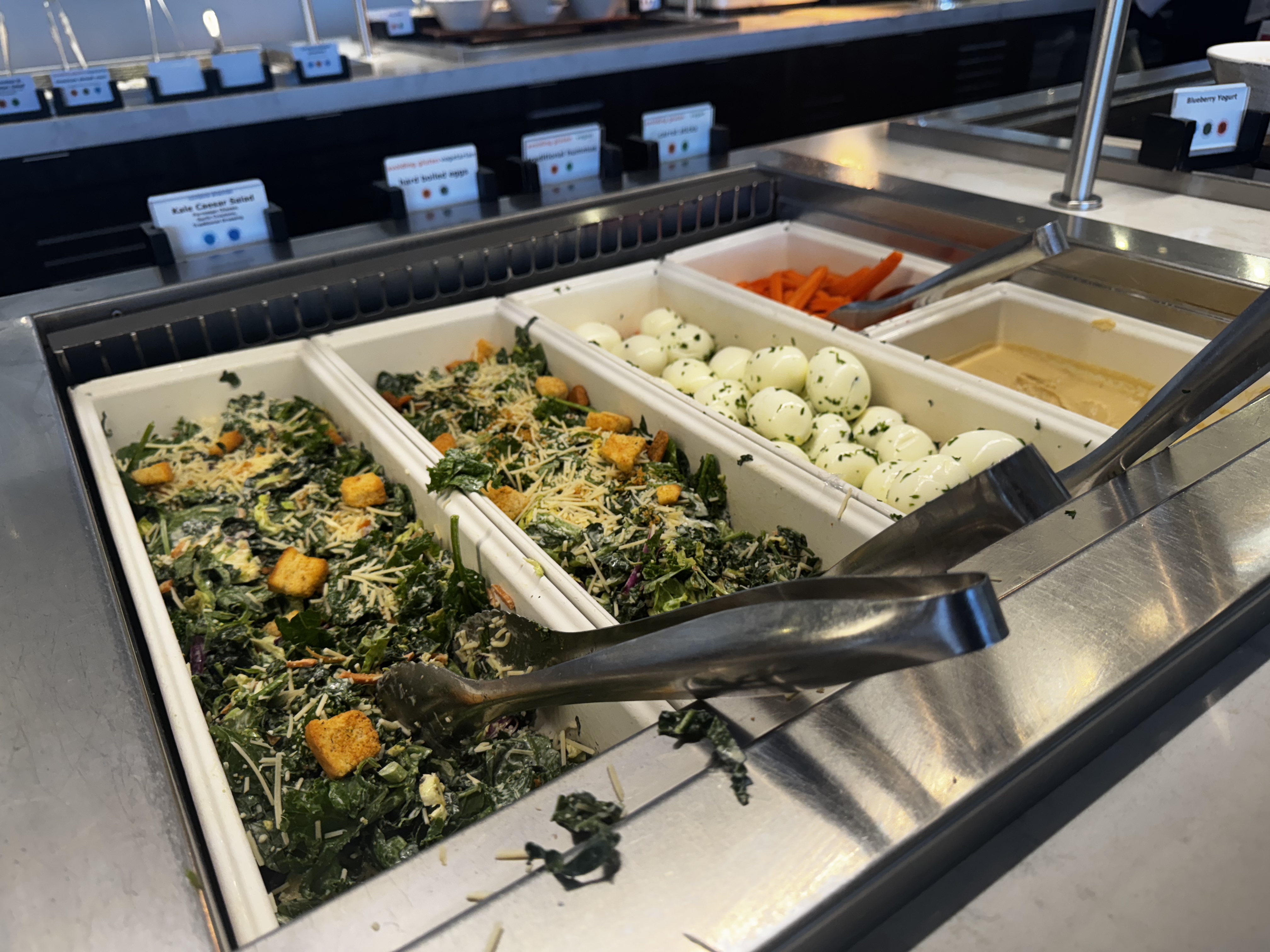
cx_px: 635
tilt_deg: -31.3
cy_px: 476
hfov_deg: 71.6
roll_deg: +2.7
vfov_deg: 56.8
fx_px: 881
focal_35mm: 24
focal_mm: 6.76
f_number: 1.78
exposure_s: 1/120
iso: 160
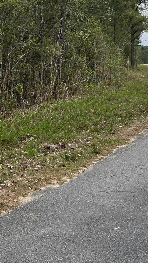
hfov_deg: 16.9
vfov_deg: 28.3
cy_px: 14
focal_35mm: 71
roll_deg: +0.0
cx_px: 27
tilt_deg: +9.2
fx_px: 495
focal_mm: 5.1
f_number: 1.6
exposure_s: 1/3623
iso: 50
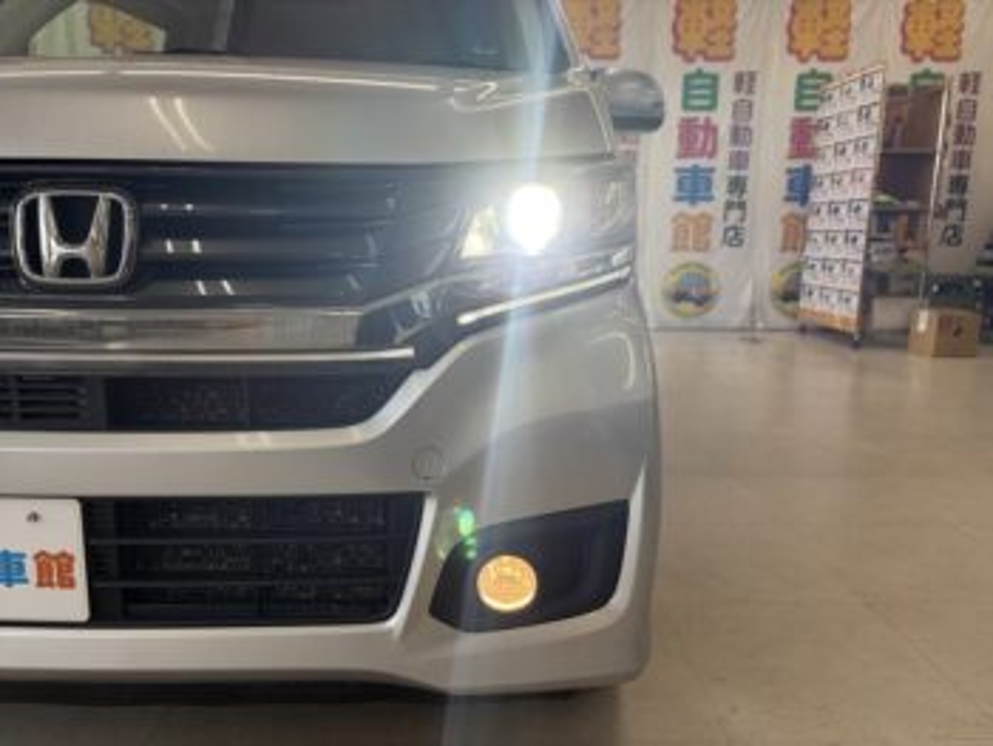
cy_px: 373
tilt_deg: -9.1
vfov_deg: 53.1
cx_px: 496
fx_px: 746
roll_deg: +0.4
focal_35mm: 26
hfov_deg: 67.3
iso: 80
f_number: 1.6
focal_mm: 5.96
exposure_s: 1/402
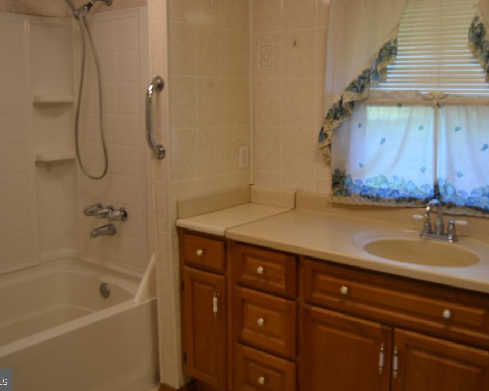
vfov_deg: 42.1
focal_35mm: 35
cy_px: 168
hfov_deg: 51.4
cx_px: 277
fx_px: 506
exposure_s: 1/60
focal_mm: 18
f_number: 3.5
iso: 400
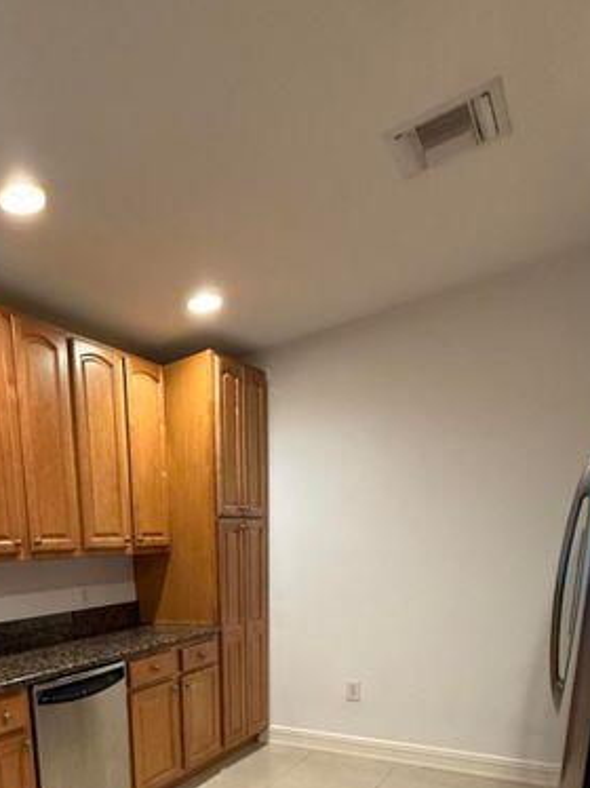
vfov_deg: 60.9
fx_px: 569
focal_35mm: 25
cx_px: 93
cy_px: 679
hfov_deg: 50.4
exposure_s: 1/60
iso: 250
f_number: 2.2
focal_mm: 2.22
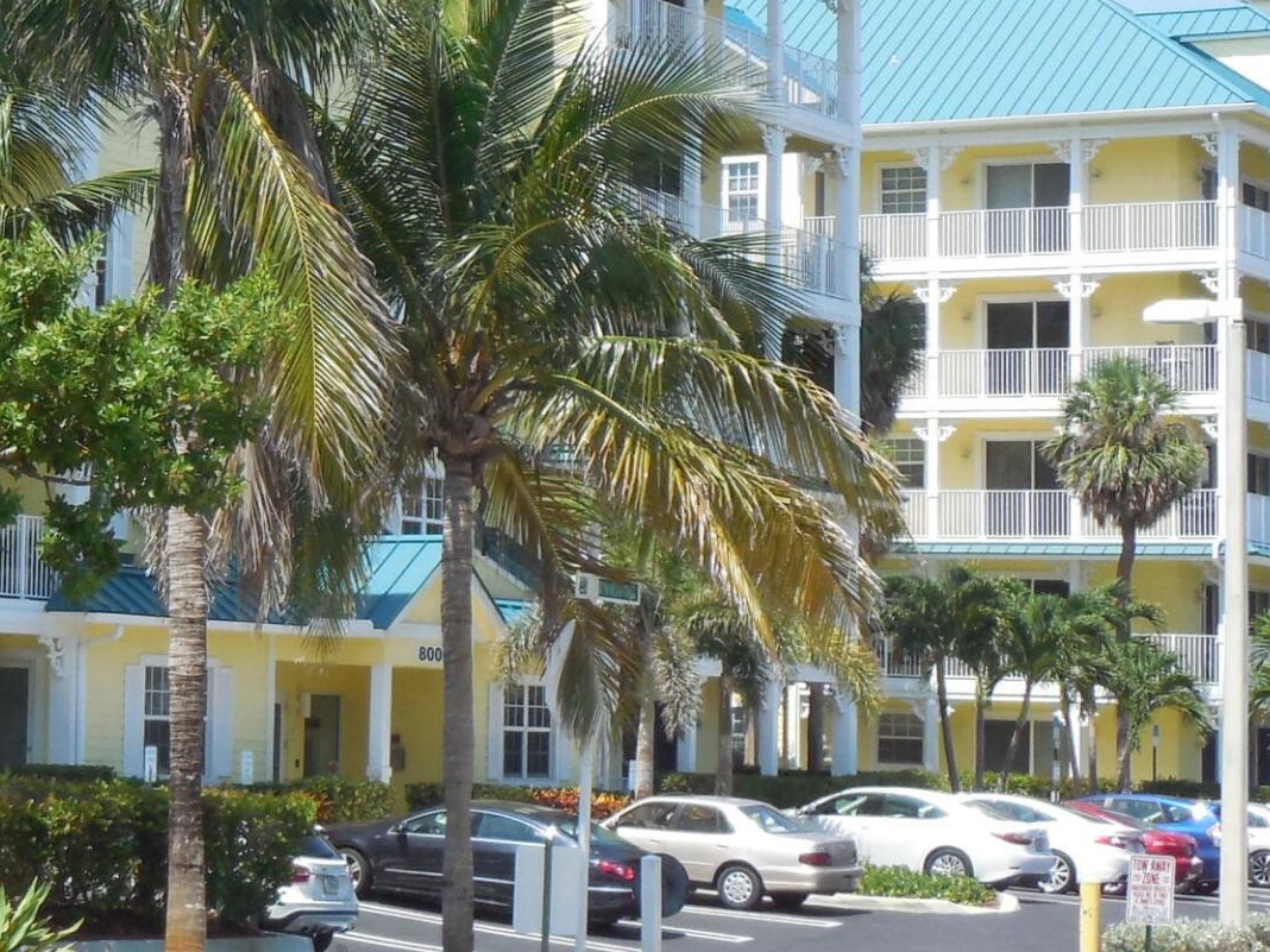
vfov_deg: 11.9
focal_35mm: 124
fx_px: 4549
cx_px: -251
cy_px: 247
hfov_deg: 15.3
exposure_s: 1/800
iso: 125
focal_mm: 8.2
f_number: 3.8
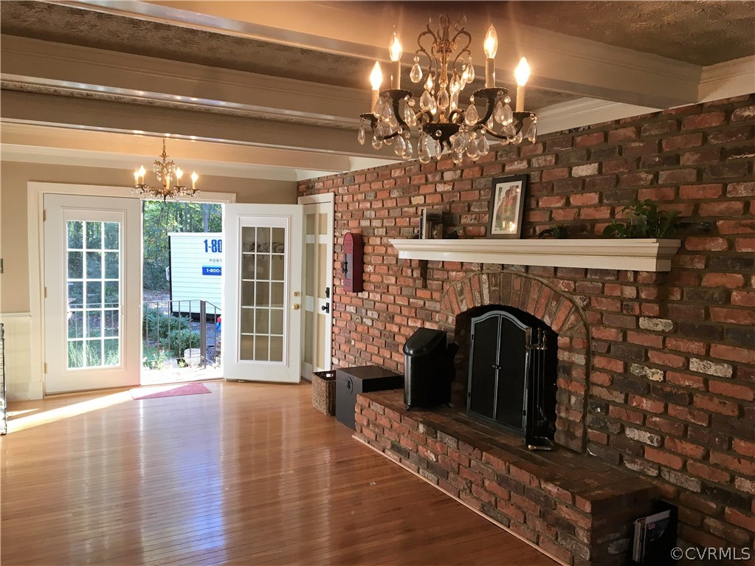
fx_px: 632
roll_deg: -1.9
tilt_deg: -3.2
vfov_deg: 48.2
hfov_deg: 61.7
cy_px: 283
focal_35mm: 29
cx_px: 378
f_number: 2.2
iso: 32
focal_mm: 4.15
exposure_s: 1/30
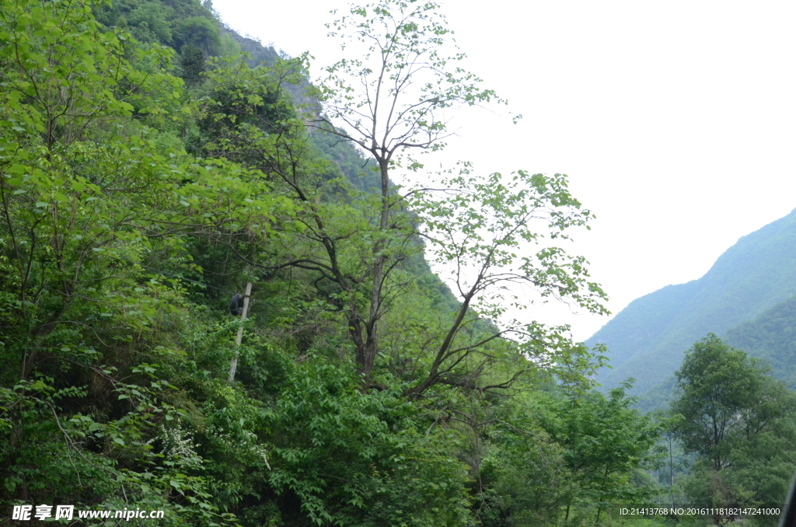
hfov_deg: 46.5
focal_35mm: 42
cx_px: 398
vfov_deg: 31.7
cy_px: 264
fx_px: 927
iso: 800
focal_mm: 28
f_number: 7.1
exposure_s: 1/80
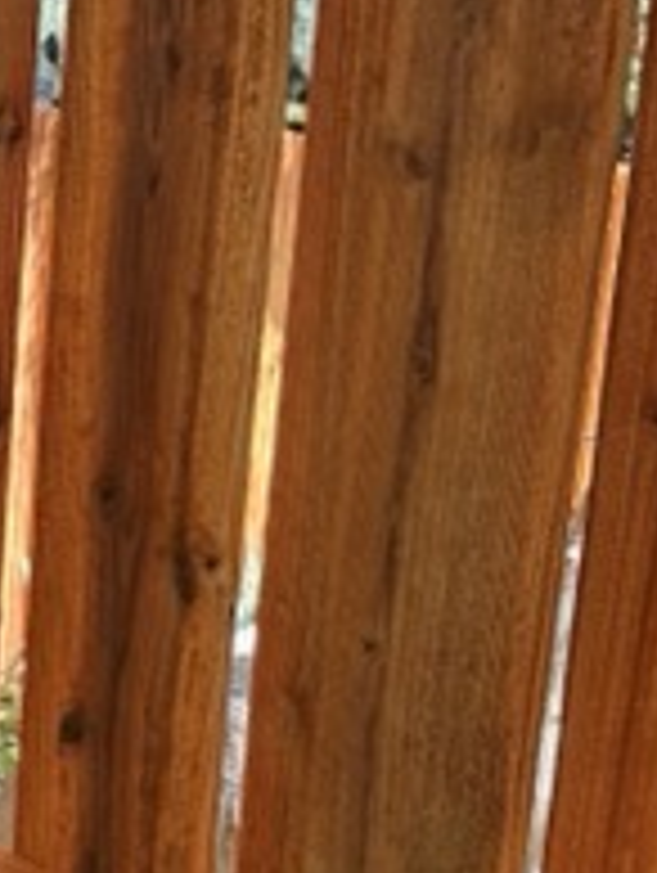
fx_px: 1995
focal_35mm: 79
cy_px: 702
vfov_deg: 24.3
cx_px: -144
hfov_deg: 17.7
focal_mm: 6.76
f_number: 1.78
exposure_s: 1/243
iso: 125
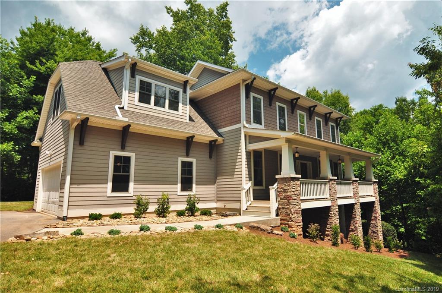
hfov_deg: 90.1
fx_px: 221
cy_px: 146
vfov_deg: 67.2
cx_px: 221
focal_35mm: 18
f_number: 4
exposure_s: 1/1600
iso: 400
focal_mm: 12
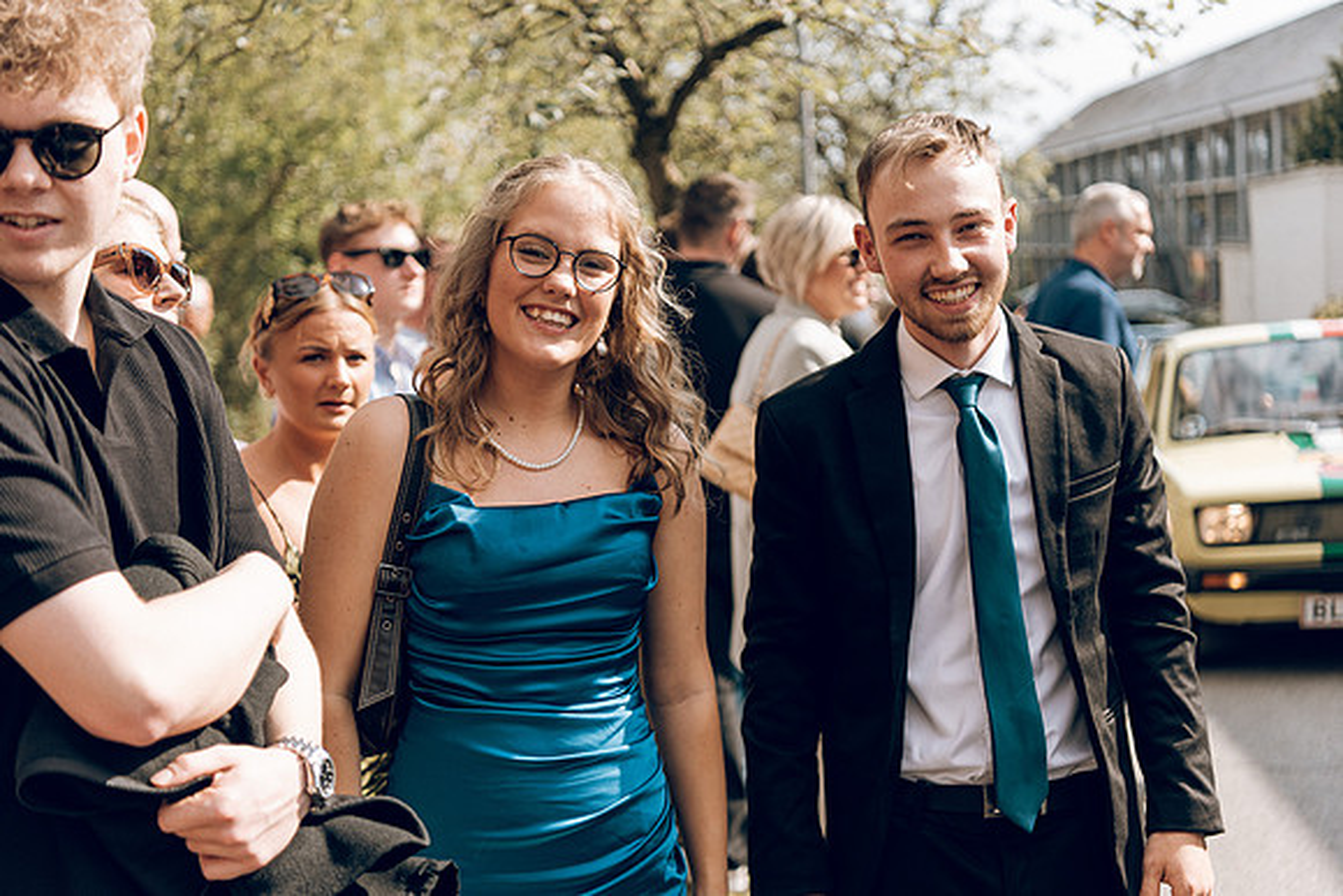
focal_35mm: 55
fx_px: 2052
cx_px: 672
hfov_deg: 36.2
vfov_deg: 24.6
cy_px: 448
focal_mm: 55
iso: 100
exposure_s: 1/1000
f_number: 2.8
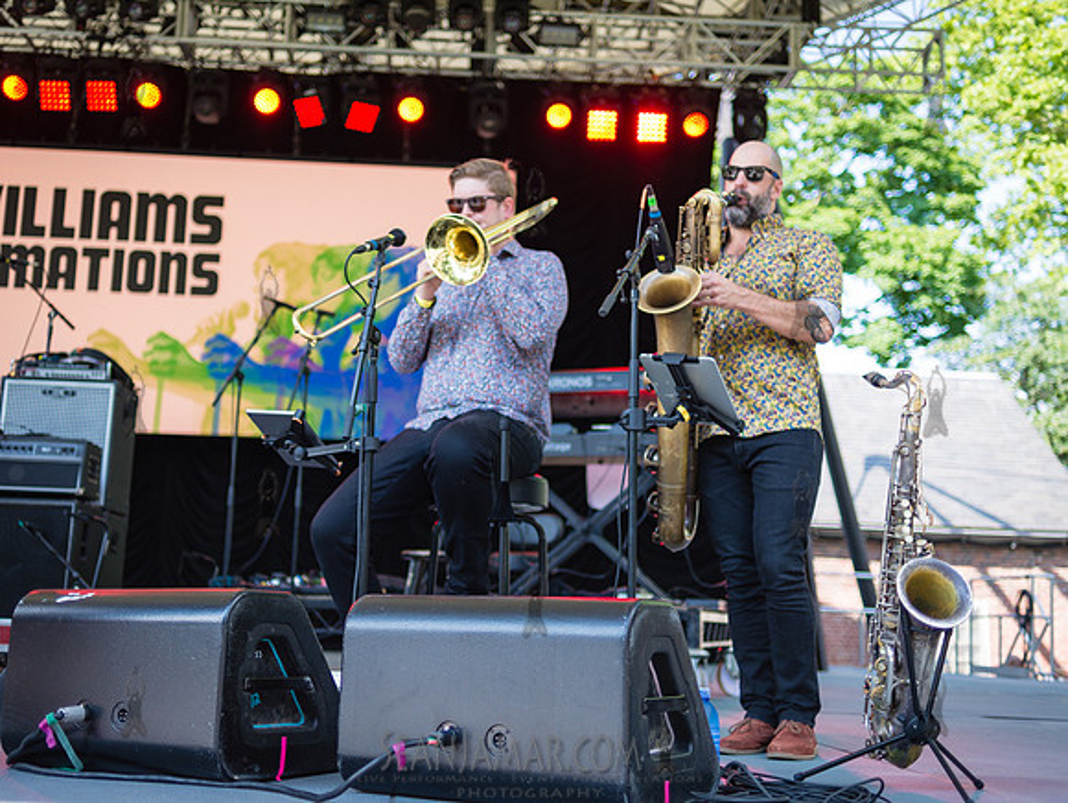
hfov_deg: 46.5
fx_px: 1243
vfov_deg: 35.8
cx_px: 509
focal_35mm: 40
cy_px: 376
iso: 200
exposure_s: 1/1250
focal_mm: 35
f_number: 2
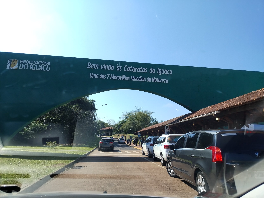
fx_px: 183
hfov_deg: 71.6
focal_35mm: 24
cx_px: 132
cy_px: 99
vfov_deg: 56.8
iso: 204
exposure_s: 1/900
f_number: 1.75
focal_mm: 5.25
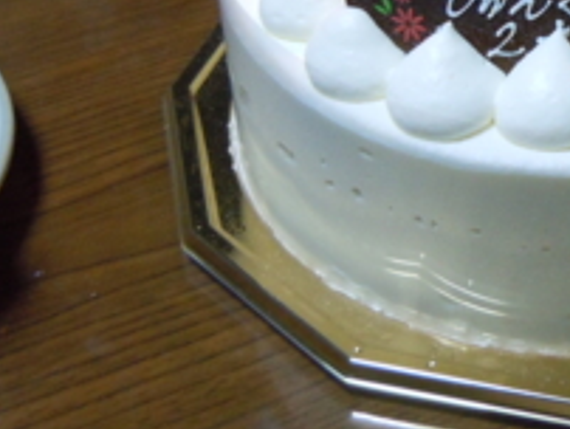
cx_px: 601
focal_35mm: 89
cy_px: -68
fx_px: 1467
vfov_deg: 16.1
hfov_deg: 21.1
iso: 400
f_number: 3.5
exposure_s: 1/30
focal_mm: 5.4
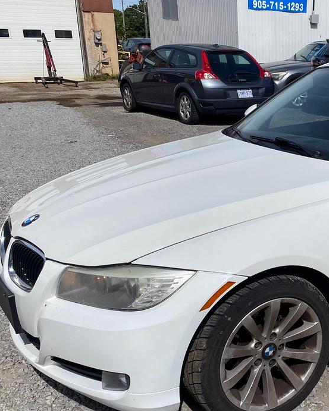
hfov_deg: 29.6
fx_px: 572
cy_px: 264
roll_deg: -2.5
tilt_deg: -20.3
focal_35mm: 47
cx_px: 341
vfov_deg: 39.2
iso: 32
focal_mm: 4.25
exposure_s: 1/6061
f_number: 1.8
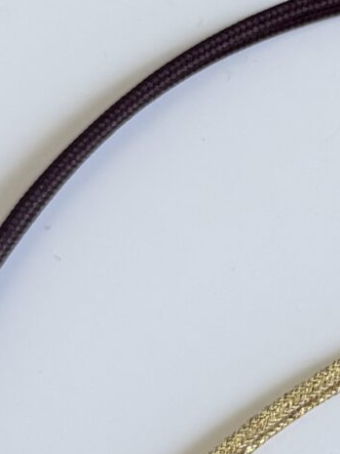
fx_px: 1728
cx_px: 511
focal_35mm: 132
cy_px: 183
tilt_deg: -76.5
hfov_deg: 10.8
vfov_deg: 14.9
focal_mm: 6.76
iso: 200
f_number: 1.78
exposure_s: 1/72
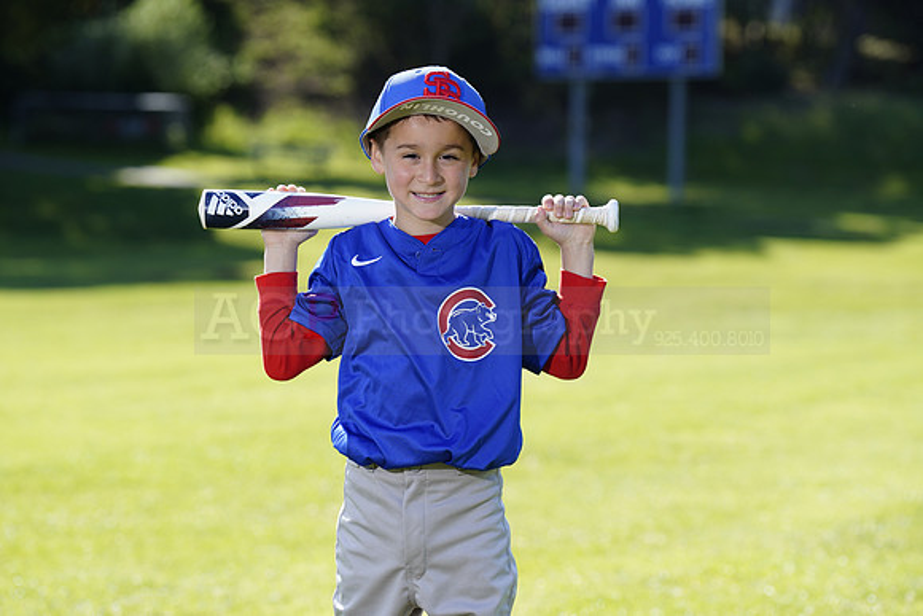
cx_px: 462
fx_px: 3718
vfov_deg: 9.5
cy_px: 308
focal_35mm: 145
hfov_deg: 14.2
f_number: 5
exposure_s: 1/250
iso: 100
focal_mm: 145
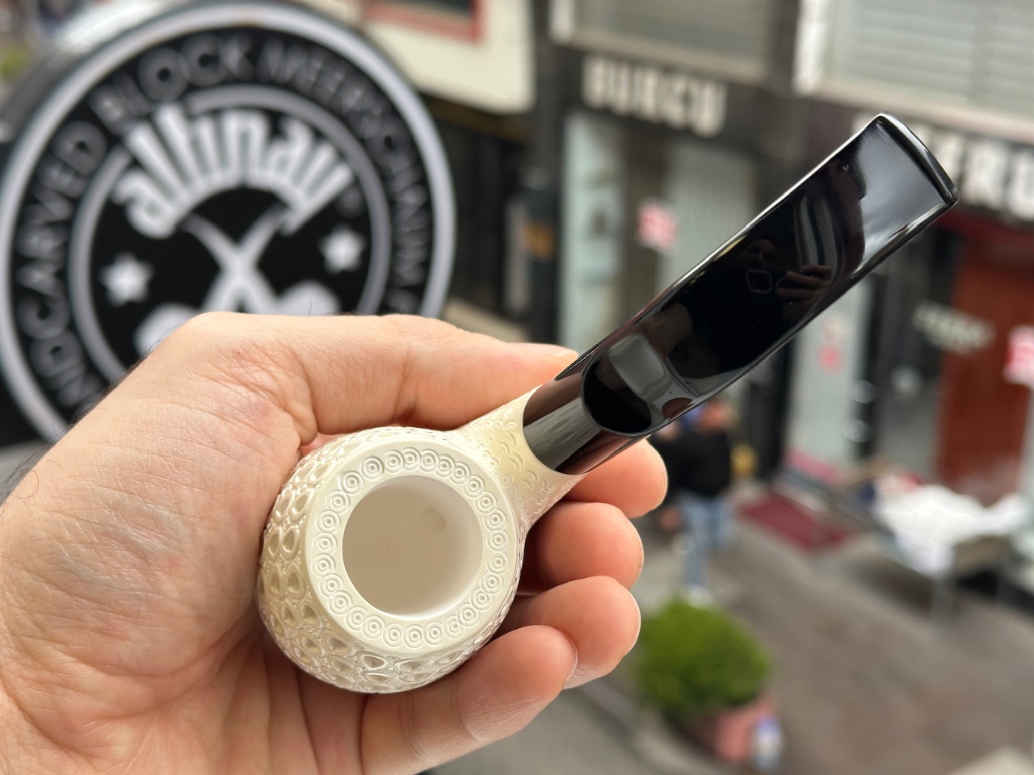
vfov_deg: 30.3
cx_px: 517
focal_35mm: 48
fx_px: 1434
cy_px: 388
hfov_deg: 39.7
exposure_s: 1/238
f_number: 1.78
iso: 64
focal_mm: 6.86
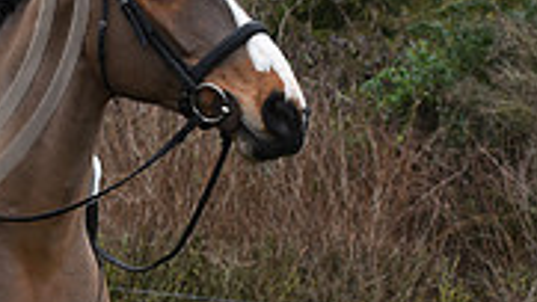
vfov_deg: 5.2
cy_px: -80
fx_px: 3348
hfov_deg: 9.0
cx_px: -246
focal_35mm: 235
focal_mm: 70
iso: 720
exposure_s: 1/500
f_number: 5.6
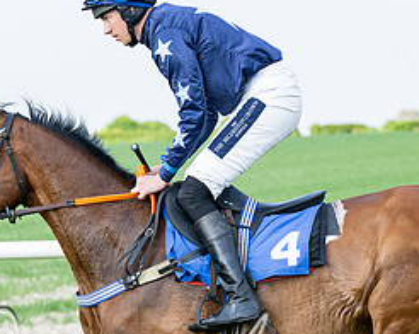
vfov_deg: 5.5
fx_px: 3479
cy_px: 227
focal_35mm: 281
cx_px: 98
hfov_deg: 6.9
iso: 400
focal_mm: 92
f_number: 4
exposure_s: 1/1600
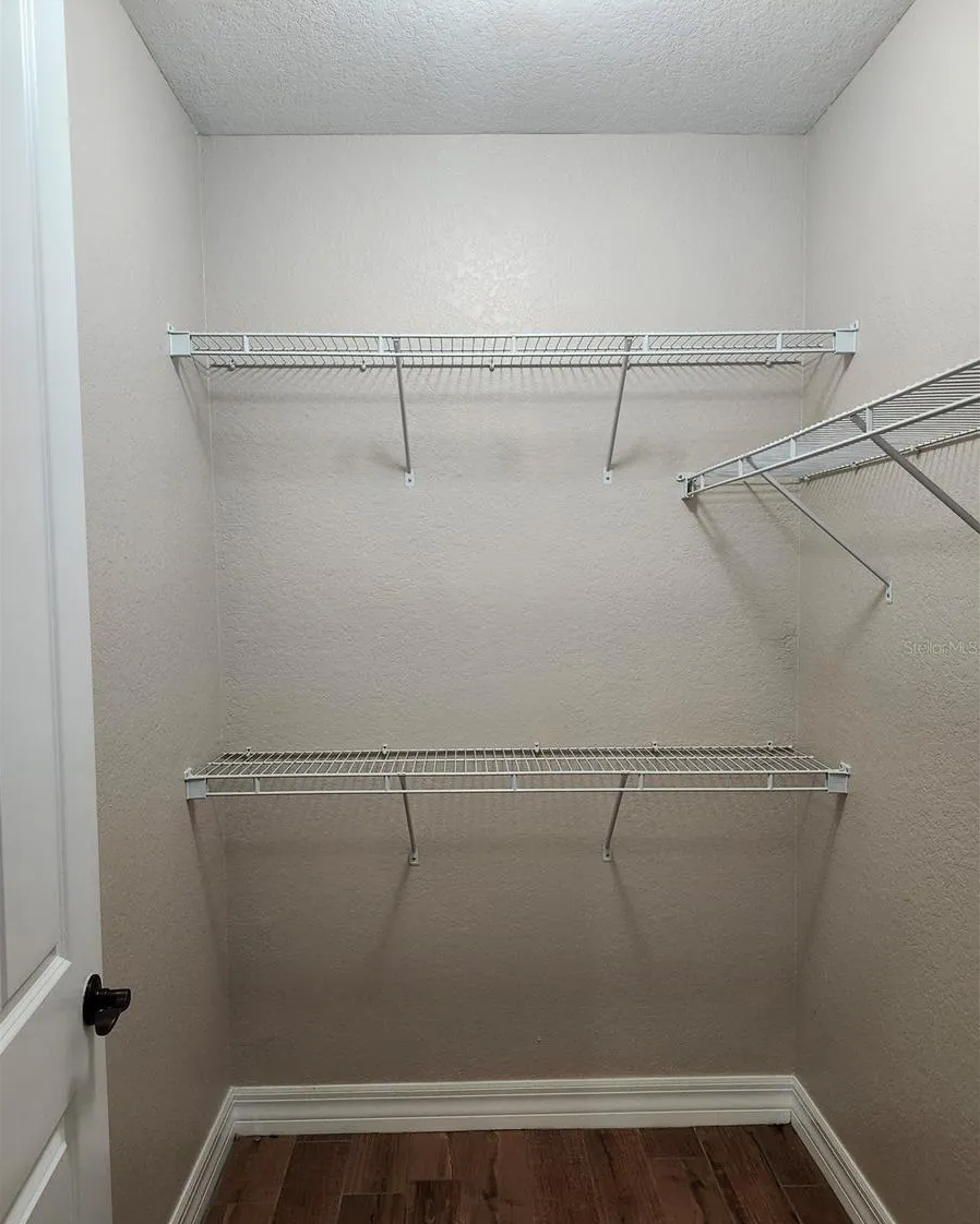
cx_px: 490
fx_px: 870
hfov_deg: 58.8
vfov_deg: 70.2
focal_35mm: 24
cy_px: 647
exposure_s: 1/120
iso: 500
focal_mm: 5.54
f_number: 1.8
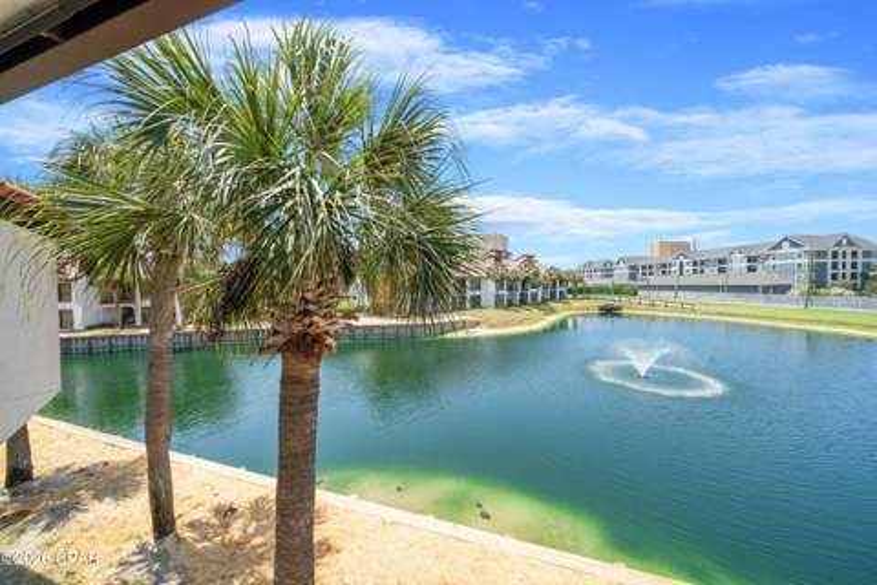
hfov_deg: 112.6
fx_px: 292
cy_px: 292
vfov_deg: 90.0
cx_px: 438
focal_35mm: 12
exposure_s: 1/125
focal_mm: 12
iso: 100
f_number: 9
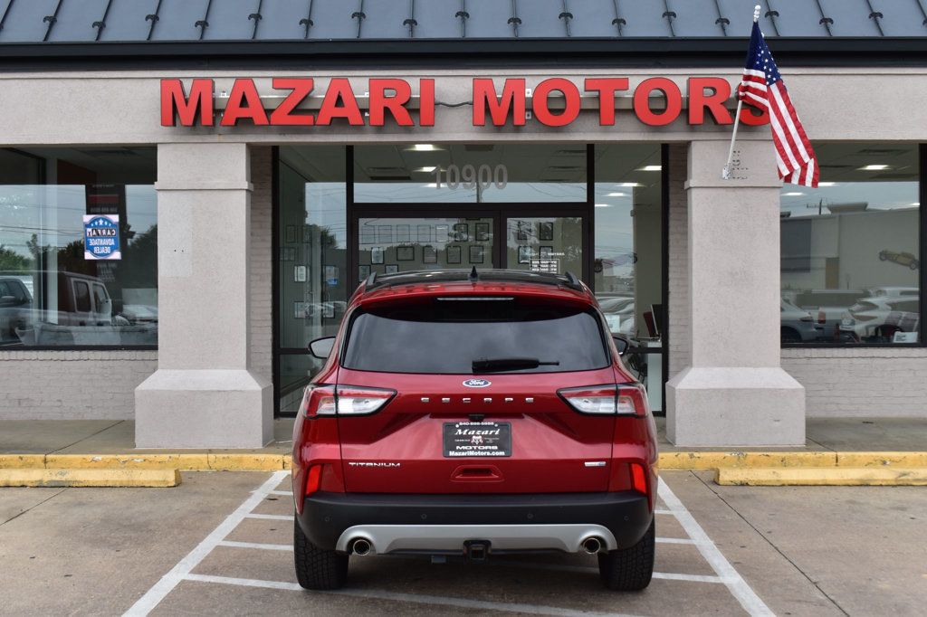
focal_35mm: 48
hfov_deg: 41.1
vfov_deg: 28.1
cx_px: 464
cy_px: 308
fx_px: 1236
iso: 400
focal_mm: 32
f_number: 9
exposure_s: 1/125
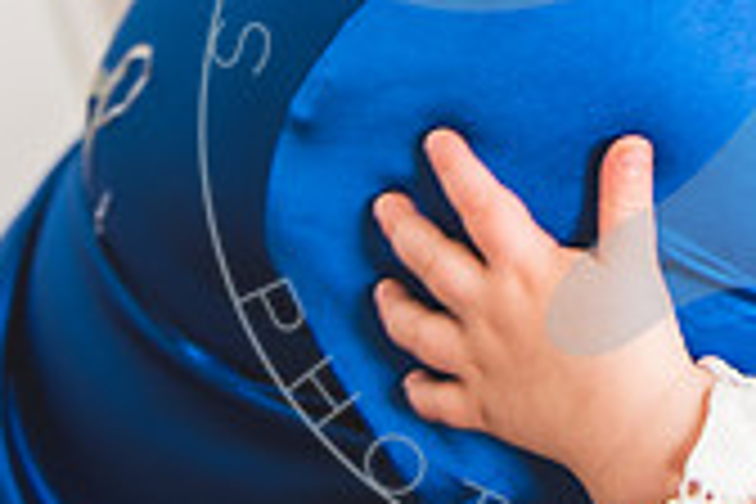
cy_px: -250
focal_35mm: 83
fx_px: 1743
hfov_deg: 22.7
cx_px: 886
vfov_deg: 15.2
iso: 125
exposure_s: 1/125
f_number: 2.8
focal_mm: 24
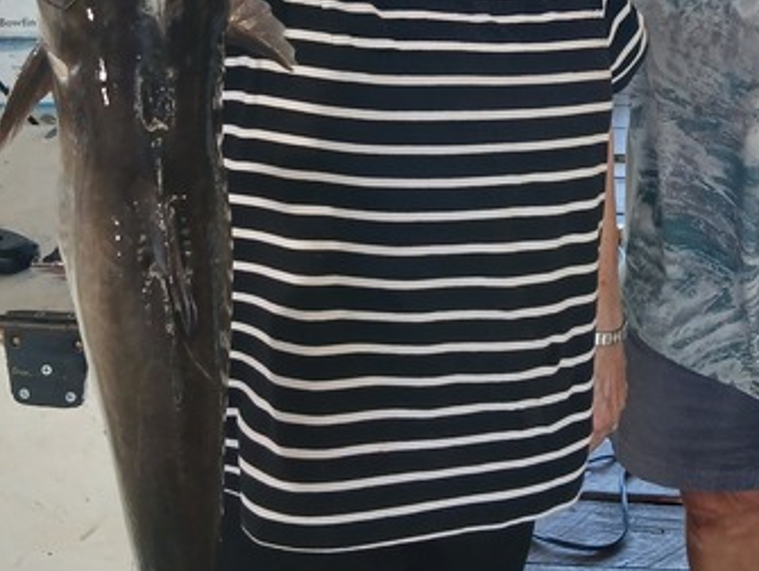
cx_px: 440
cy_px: -2
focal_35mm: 62
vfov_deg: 22.7
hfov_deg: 31.1
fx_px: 1361
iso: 80
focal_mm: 3.98
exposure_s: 1/60
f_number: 1.8
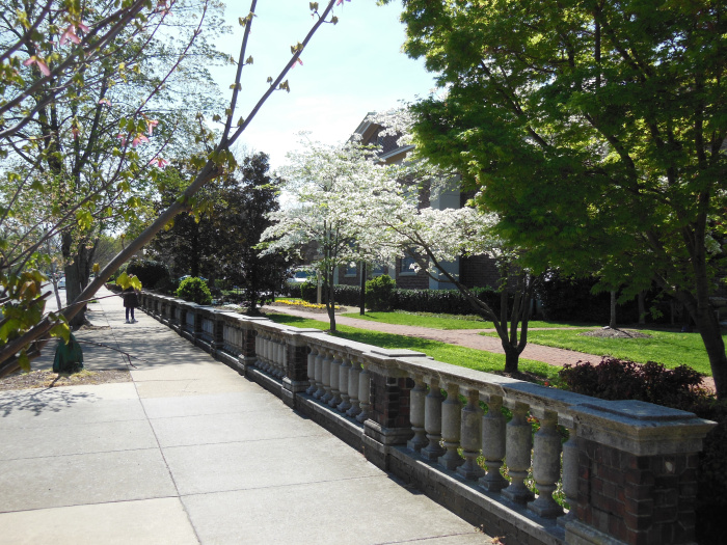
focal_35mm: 39
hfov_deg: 47.9
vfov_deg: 36.8
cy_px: 272
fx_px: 819
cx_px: 364
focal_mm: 6.9
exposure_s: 1/640
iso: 125
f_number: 4.1
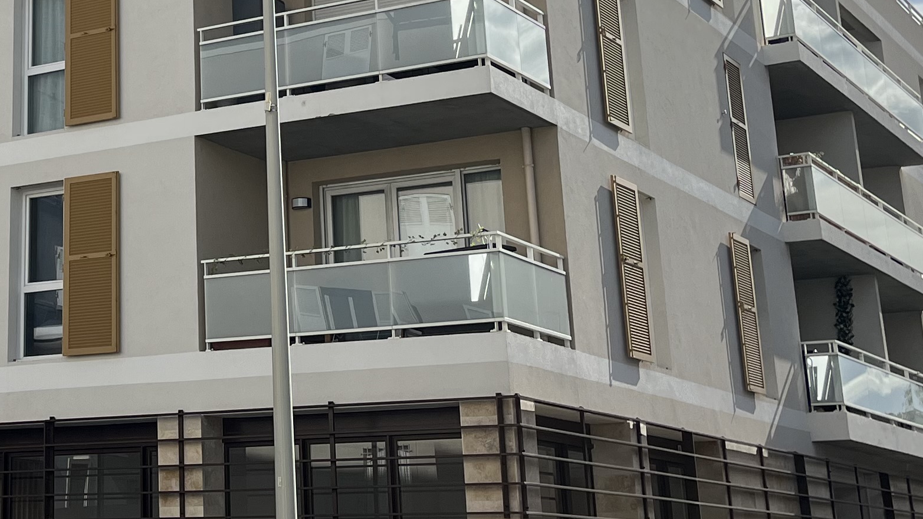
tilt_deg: +17.8
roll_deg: +0.6
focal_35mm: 73
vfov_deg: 16.2
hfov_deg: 27.8
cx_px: 80
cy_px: -1
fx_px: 1786
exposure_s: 1/5319
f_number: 1.6
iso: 50
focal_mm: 5.1
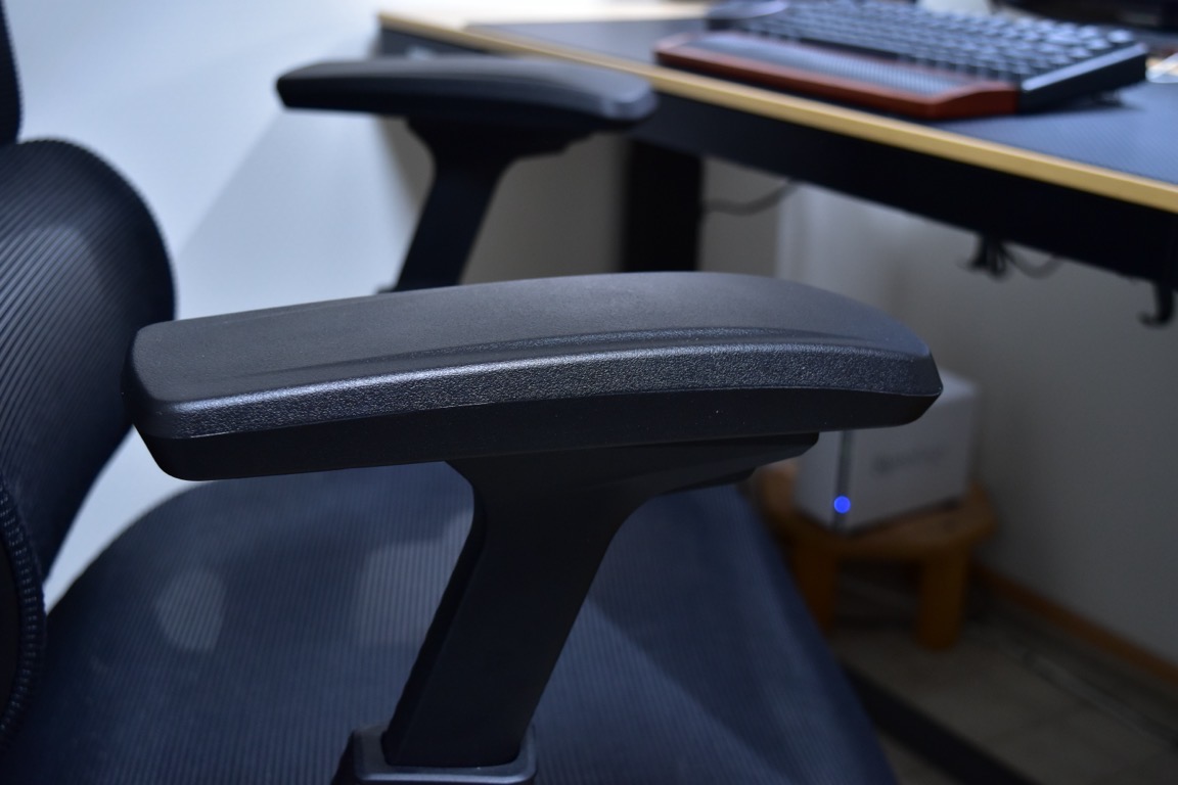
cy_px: 392
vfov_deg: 28.9
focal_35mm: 46
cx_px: 589
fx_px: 1521
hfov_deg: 42.3
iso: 800
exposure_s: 1/25
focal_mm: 31
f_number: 5.6
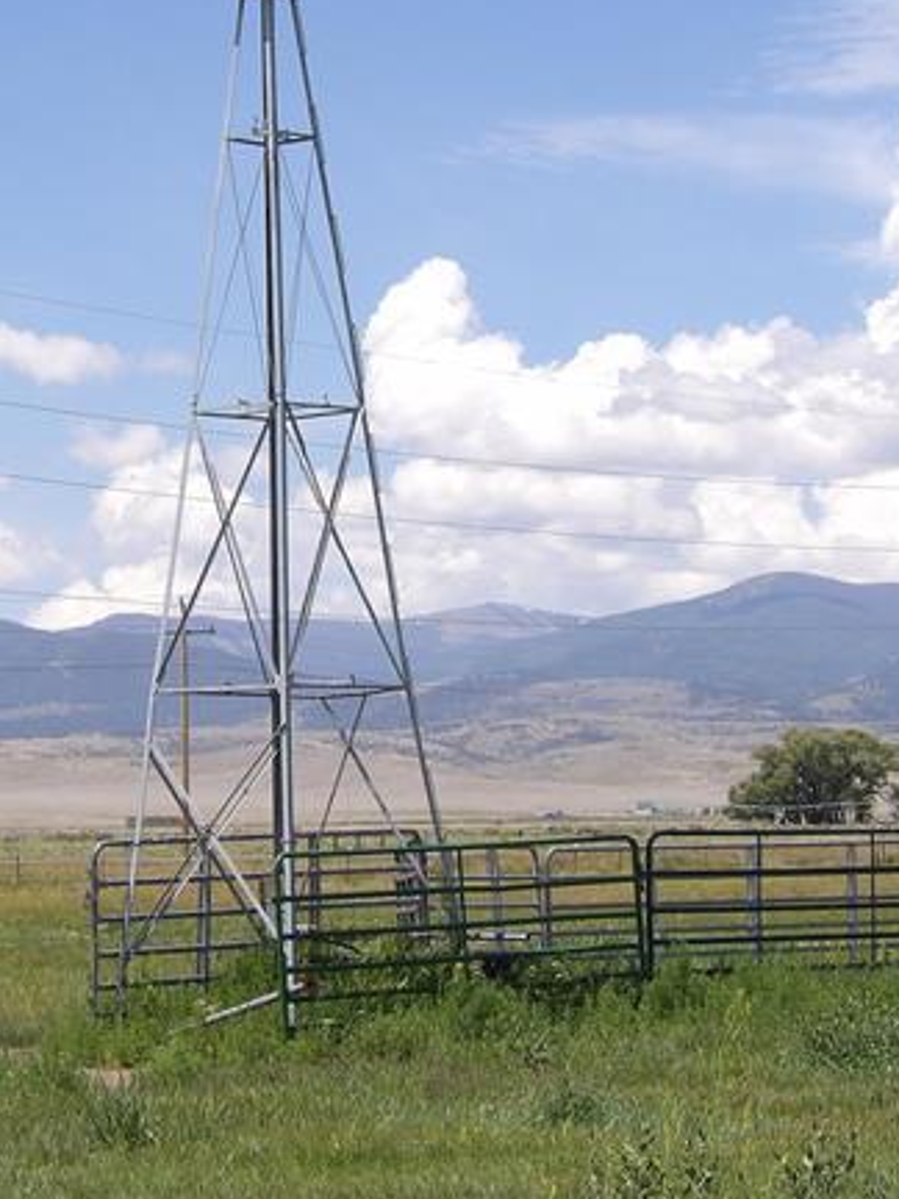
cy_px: 386
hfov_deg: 11.6
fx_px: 4432
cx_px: 219
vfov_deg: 15.4
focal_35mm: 128
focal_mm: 13
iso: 100
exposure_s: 1/902
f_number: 4.1
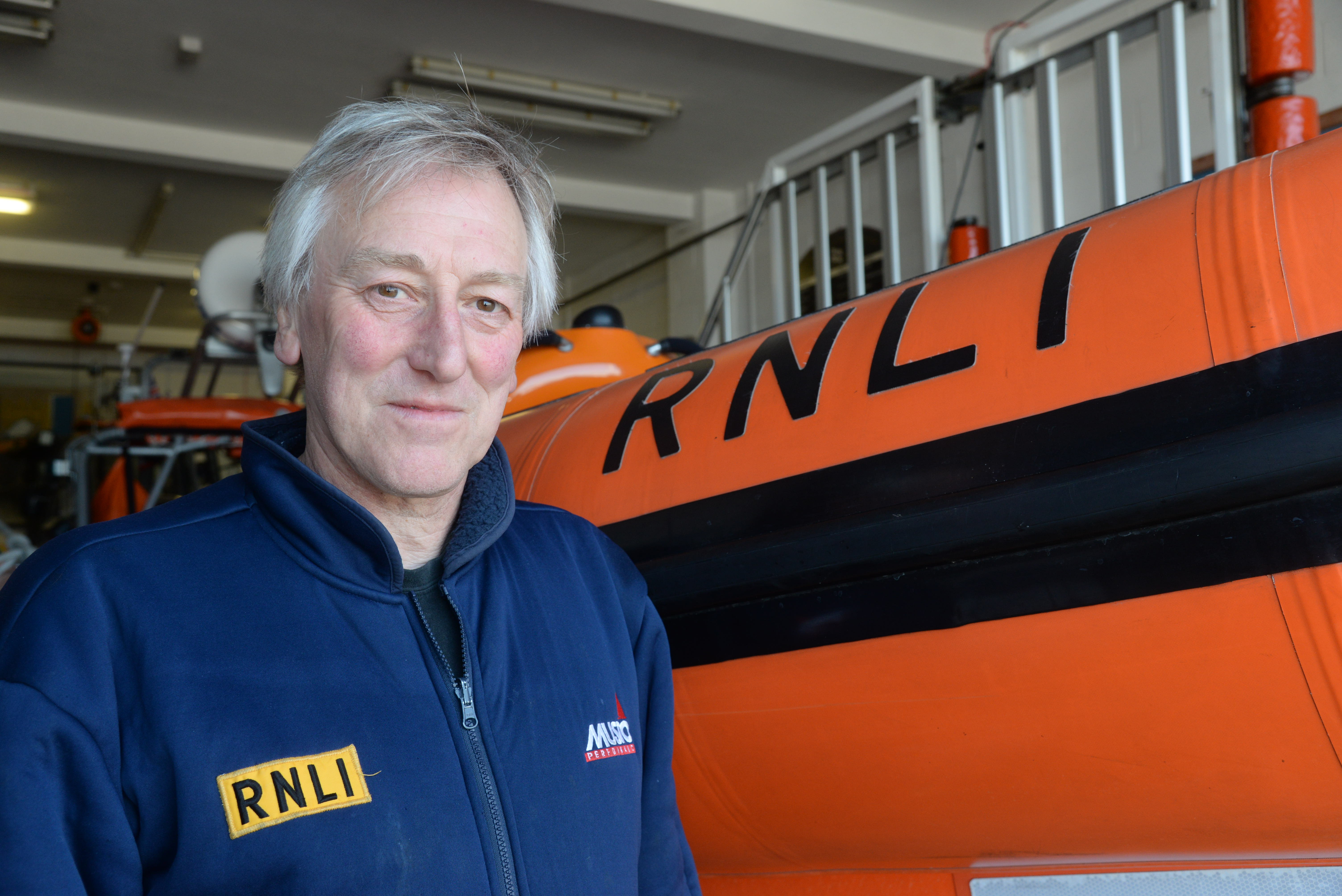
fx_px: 1305
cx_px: 671
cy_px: 448
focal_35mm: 35
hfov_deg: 54.4
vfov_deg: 37.9
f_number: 6.3
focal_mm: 35
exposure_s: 1/200
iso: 800
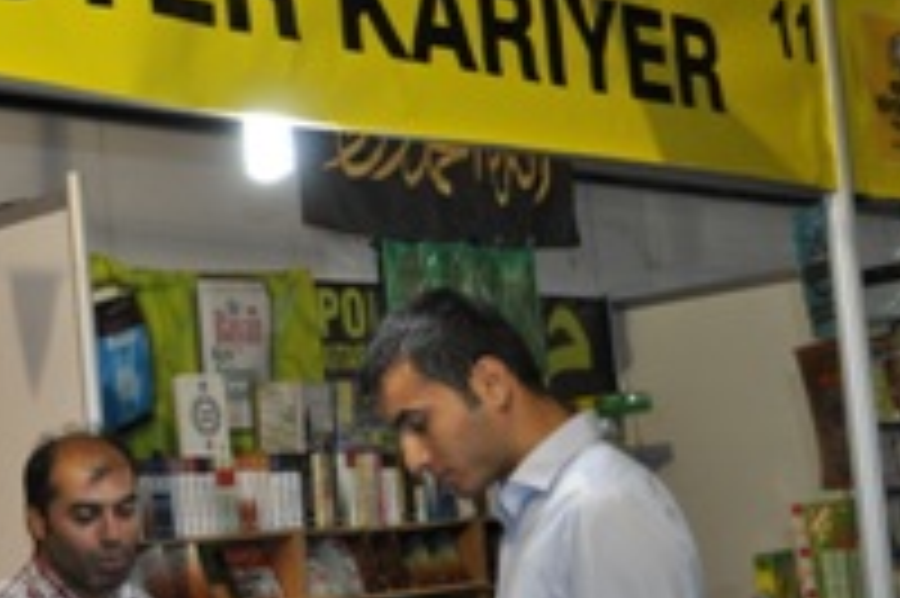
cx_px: -45
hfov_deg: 25.7
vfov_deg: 18.3
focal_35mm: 74
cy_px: 418
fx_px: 1848
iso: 800
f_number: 4
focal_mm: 22
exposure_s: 1/100
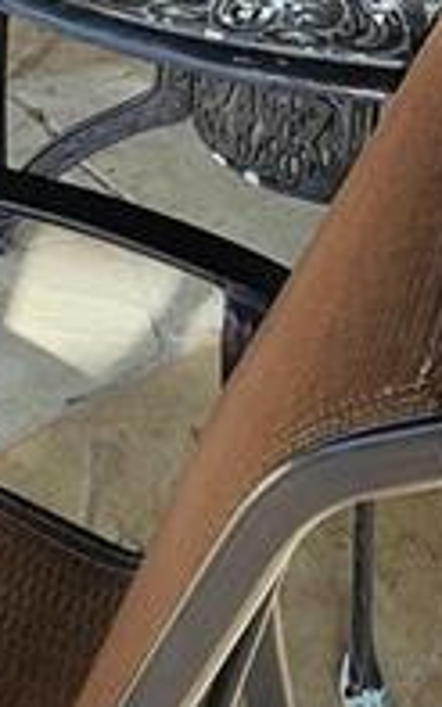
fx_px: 1620
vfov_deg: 20.1
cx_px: 11
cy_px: -438
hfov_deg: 15.3
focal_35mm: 84
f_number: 2.2
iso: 50
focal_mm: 2.2
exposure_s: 1/180
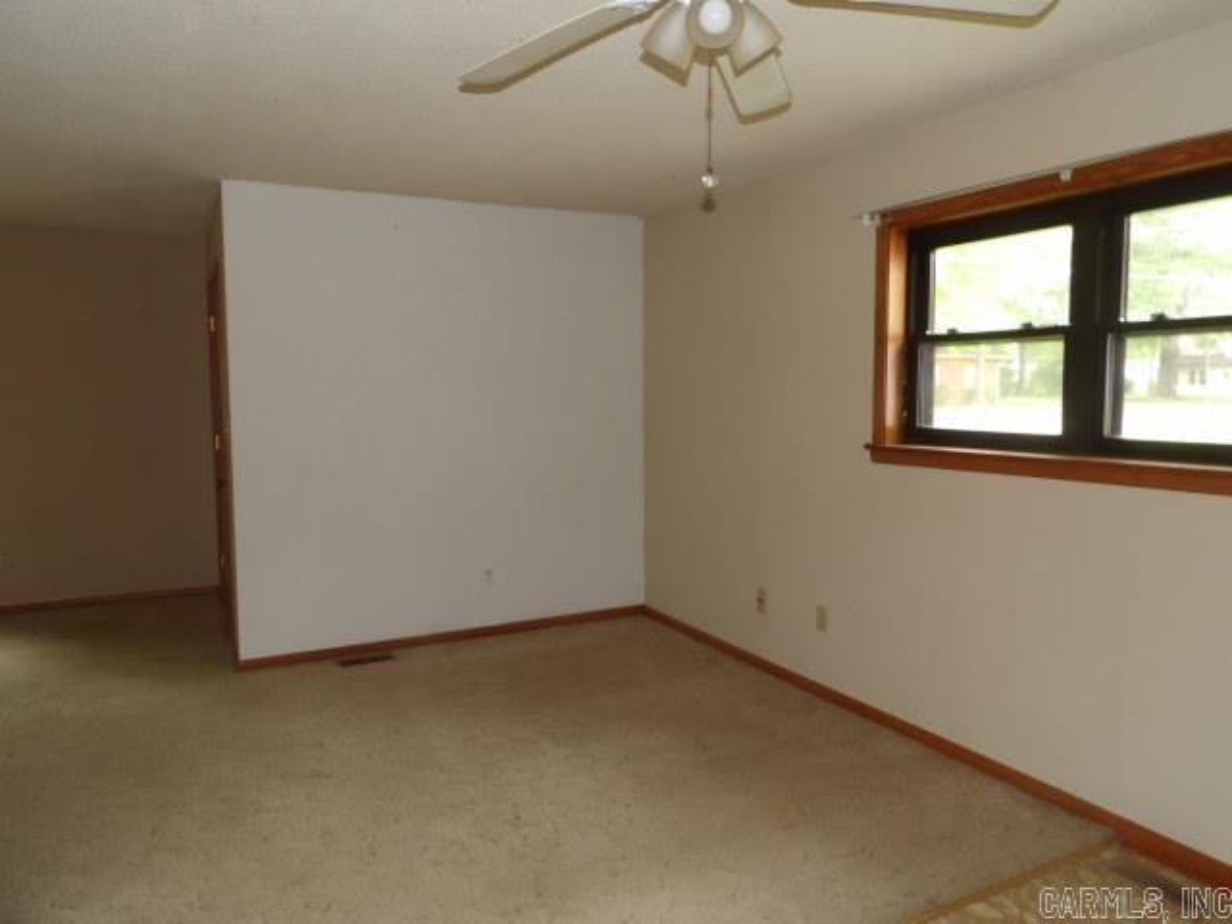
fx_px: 854
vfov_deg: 56.8
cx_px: 616
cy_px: 462
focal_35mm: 24
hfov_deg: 71.6
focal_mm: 4.3
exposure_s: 1/33
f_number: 3.2
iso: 200
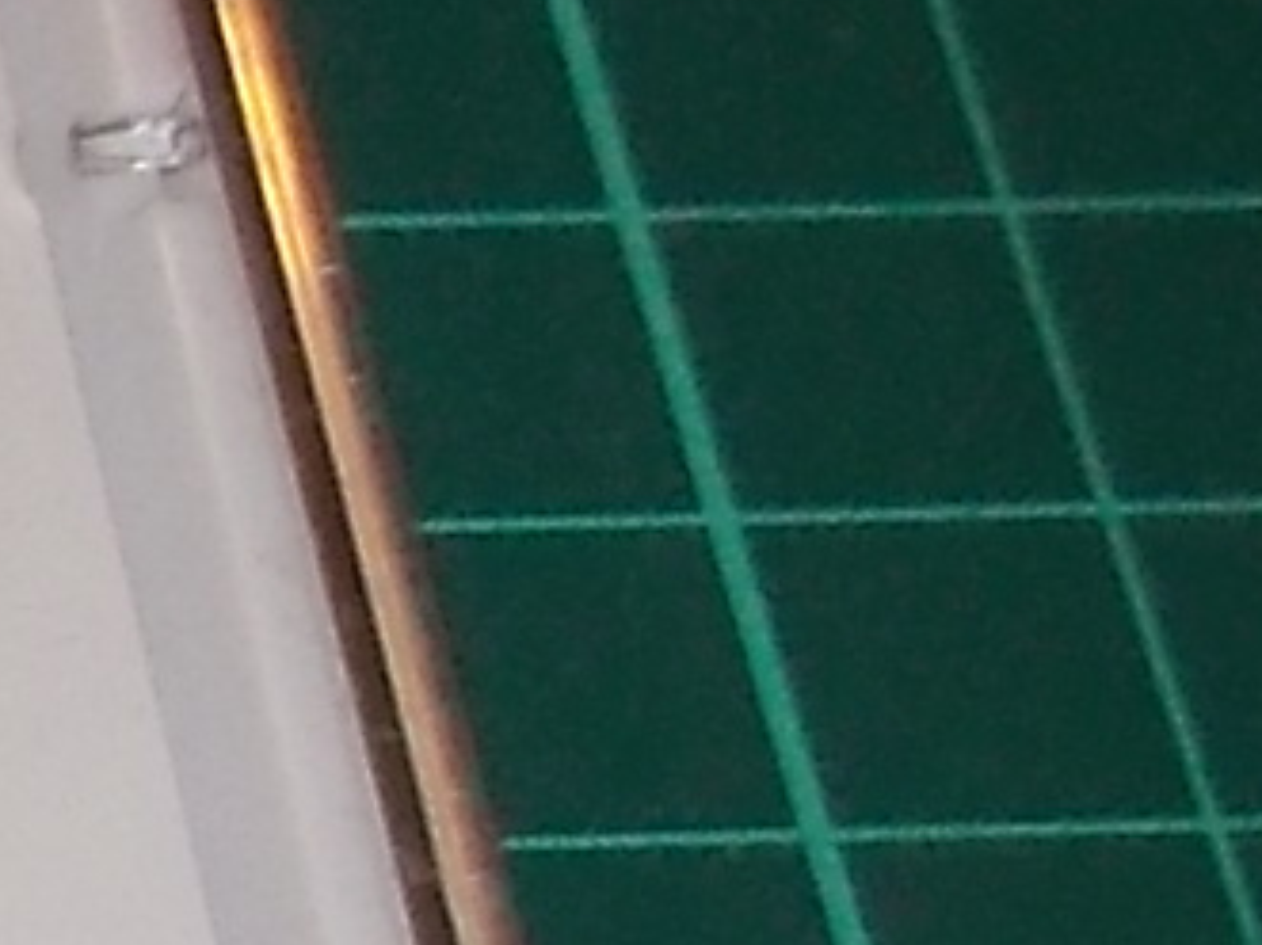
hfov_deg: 8.4
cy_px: 2088
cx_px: -2501
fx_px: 7252
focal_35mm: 199
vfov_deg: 7.1
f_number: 3.3
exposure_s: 1/30
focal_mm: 4.1
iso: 200
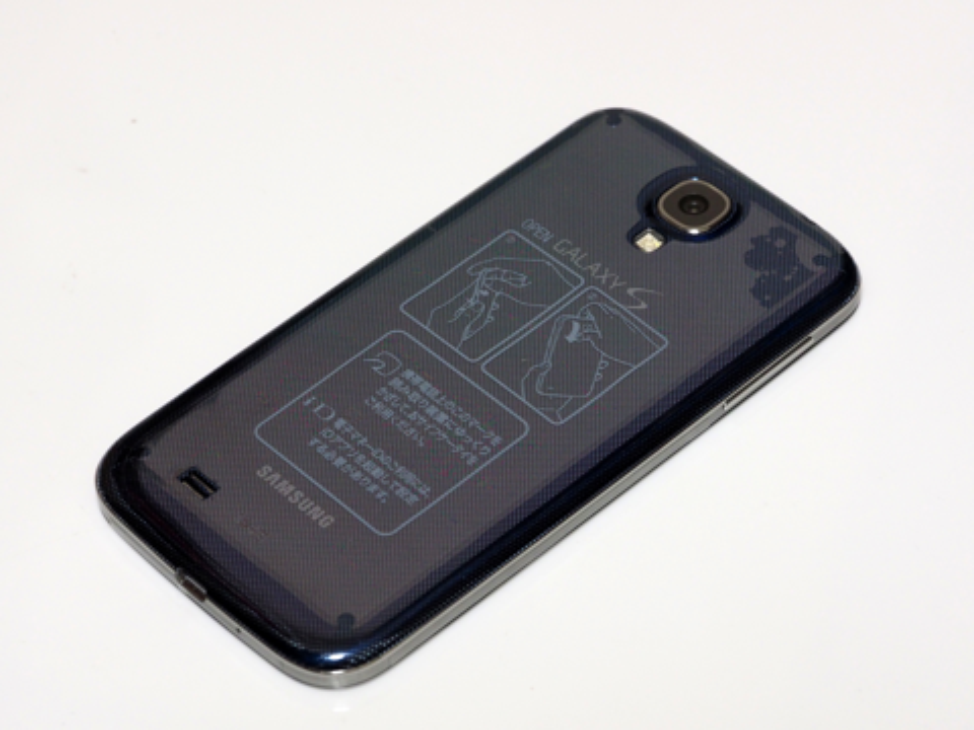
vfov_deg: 12.3
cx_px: 487
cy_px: 365
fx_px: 3376
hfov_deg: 16.4
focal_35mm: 120
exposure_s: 1/10
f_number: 6.3
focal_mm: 60
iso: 1600
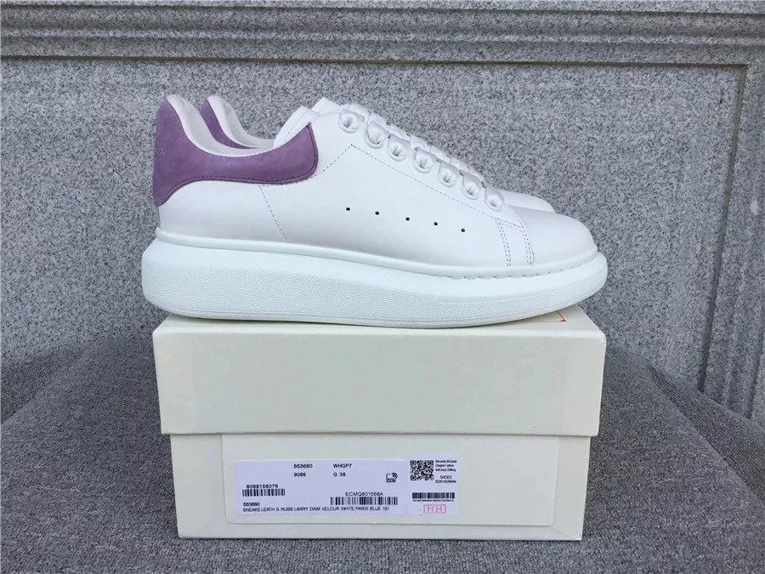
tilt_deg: -15.7
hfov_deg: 58.4
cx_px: 382
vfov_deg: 45.4
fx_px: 685
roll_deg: -0.2
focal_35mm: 31
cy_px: 287
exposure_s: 1/608
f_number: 2.4
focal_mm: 3.3
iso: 25
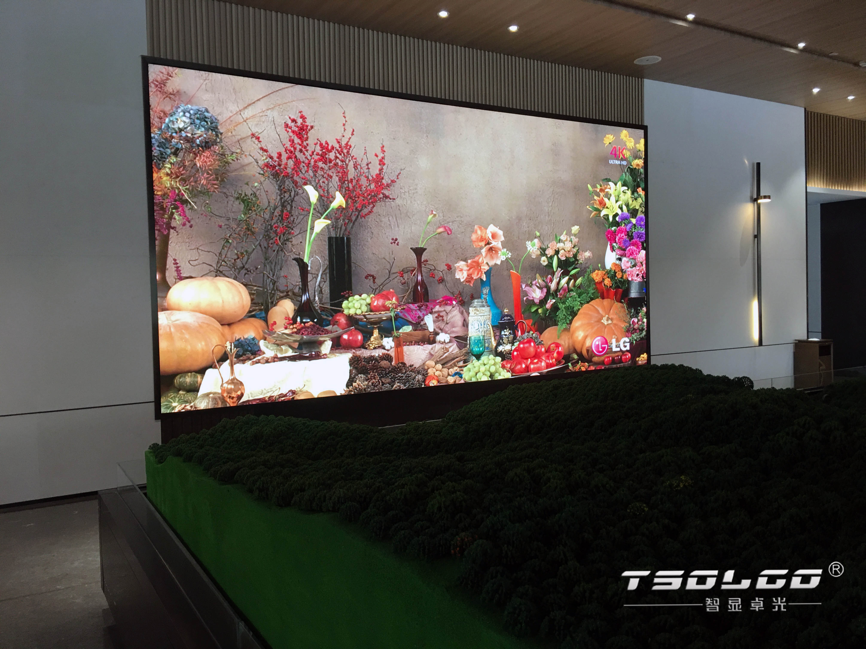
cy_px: 324
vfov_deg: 48.2
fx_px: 726
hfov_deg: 61.7
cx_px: 433
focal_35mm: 29
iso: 50
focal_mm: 4.15
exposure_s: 1/33
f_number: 2.2
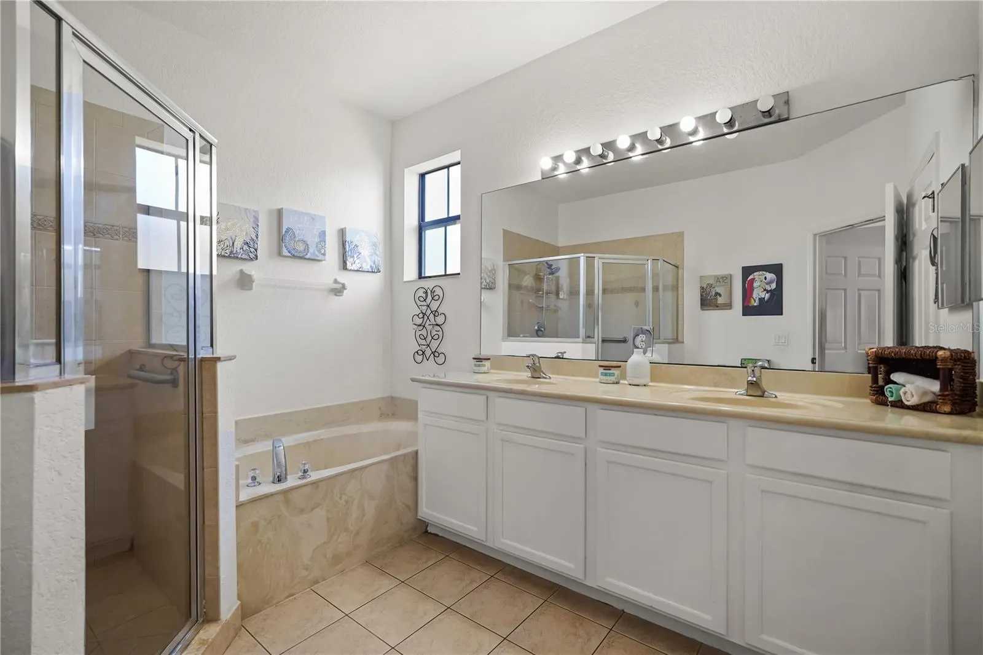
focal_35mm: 16
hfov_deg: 96.7
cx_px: 492
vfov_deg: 73.7
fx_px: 437
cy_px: 328
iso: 250
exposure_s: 1/30
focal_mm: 16
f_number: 4
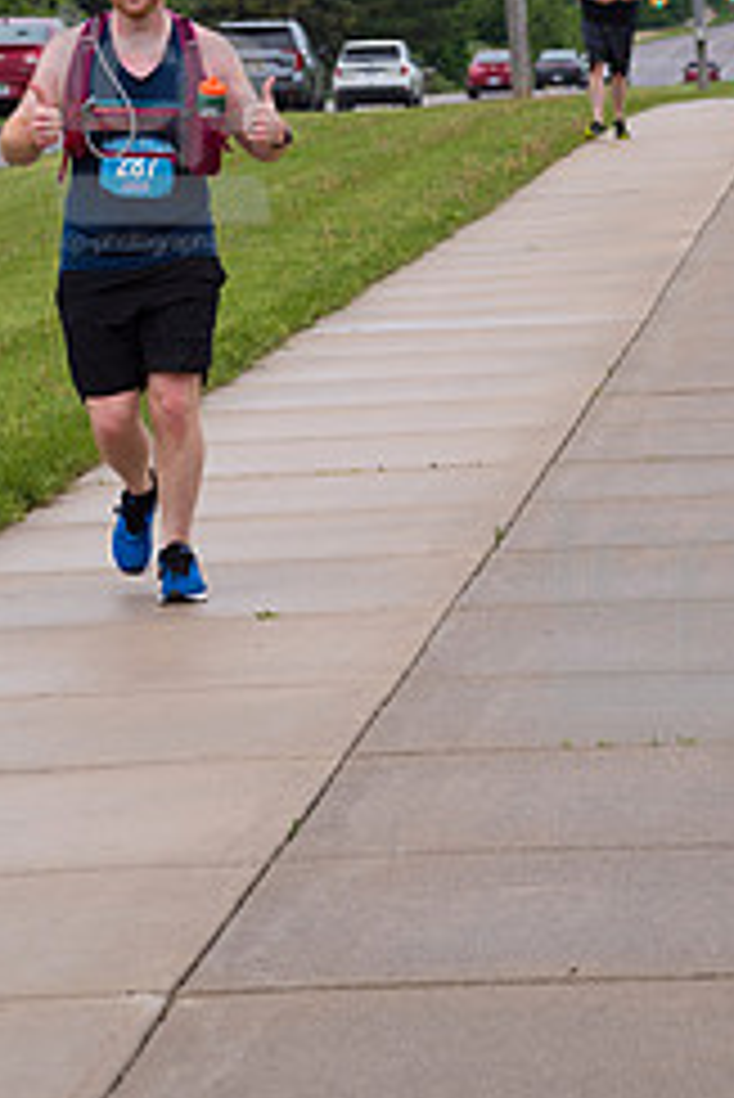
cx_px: 162
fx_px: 6749
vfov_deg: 9.3
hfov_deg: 6.2
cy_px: 130
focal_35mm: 221
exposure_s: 1/640
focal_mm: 120
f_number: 6.3
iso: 200
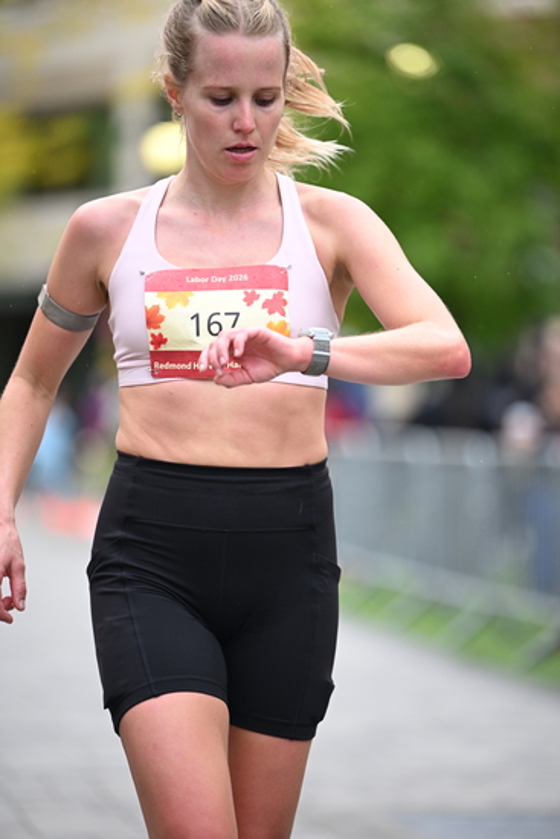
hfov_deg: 6.9
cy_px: 420
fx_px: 4663
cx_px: 280
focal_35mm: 200
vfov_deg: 10.3
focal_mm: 200
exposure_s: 1/1600
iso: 1250
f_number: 2.8
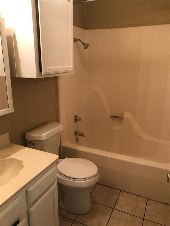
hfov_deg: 49.7
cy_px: 113
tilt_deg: -17.0
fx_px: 183
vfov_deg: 63.4
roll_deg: +0.3
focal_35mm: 28
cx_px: 85
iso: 64
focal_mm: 3.99
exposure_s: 1/15
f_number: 1.8
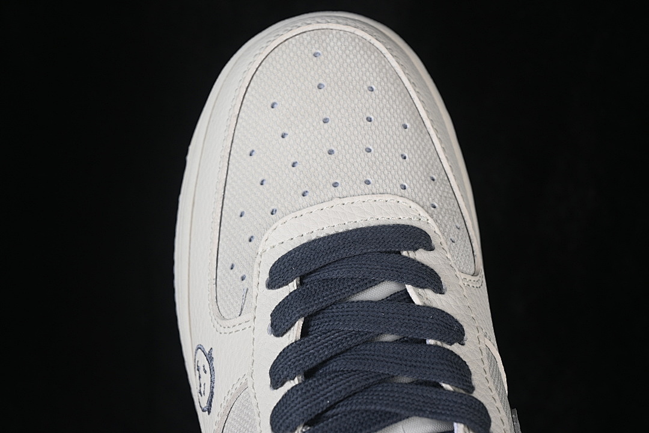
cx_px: 324
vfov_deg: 18.2
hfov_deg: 27.0
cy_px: 216
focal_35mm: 75
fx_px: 1352
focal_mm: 50
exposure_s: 1/80
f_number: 7.1
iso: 160
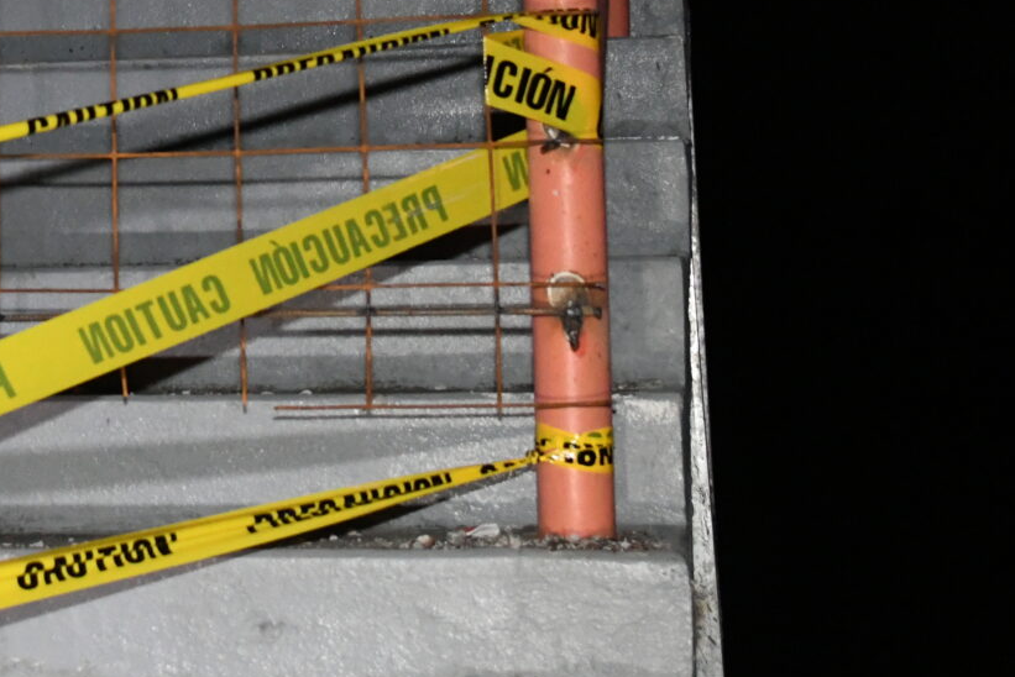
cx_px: 119
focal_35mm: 106
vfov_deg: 12.5
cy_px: -200
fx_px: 2989
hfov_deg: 19.0
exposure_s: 1/125
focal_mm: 34
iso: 5000
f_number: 4
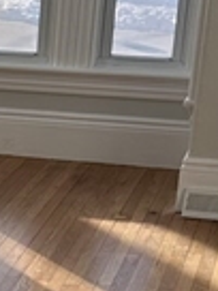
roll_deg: -0.3
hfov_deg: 10.5
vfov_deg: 14.2
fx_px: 1142
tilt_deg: -22.7
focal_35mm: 136
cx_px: -109
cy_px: 325
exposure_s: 1/663
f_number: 1.78
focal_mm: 6.86
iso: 80
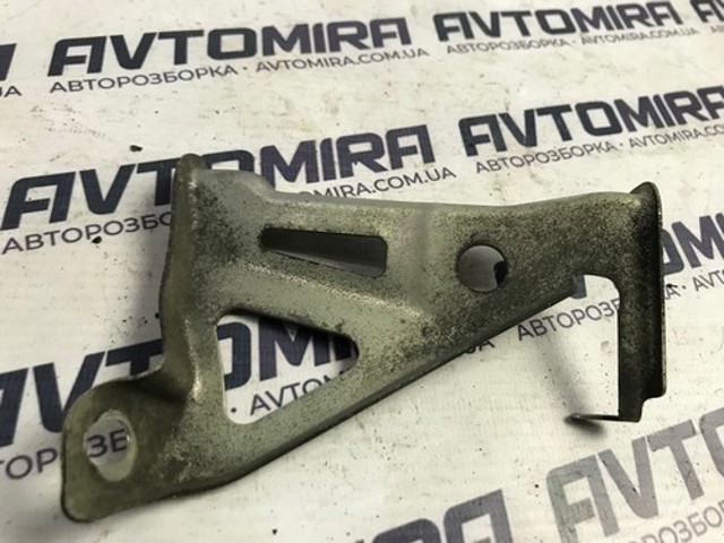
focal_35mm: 28
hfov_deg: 63.4
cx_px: 362
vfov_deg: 49.7
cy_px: 272
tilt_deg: -54.5
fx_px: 586
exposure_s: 1/33
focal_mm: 3.99
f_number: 1.8
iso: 40
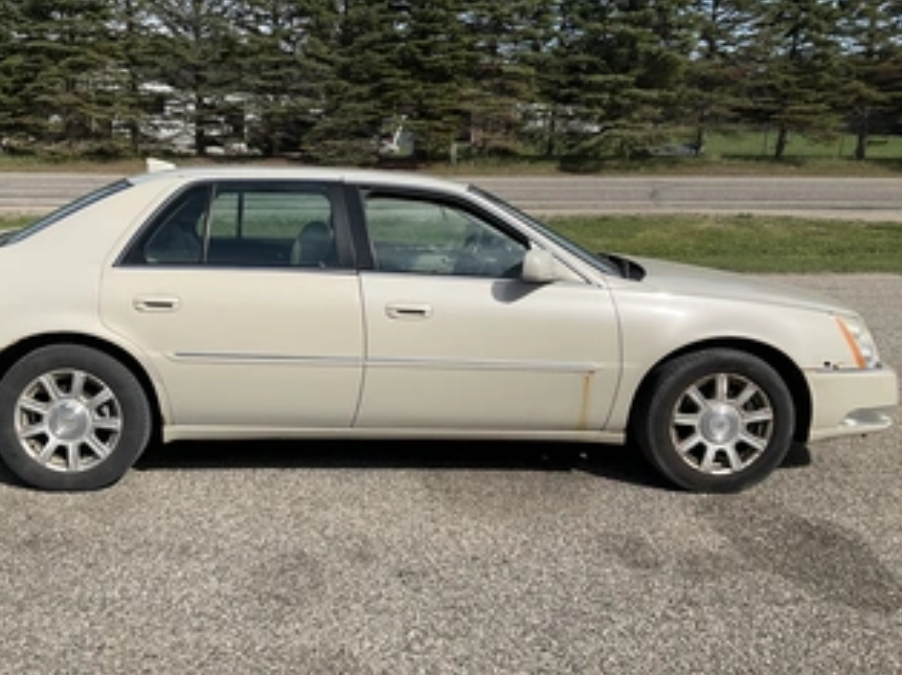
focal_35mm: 37
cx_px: 365
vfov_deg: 38.6
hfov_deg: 49.9
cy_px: 304
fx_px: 963
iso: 25
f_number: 1.8
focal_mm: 3
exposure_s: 1/2227
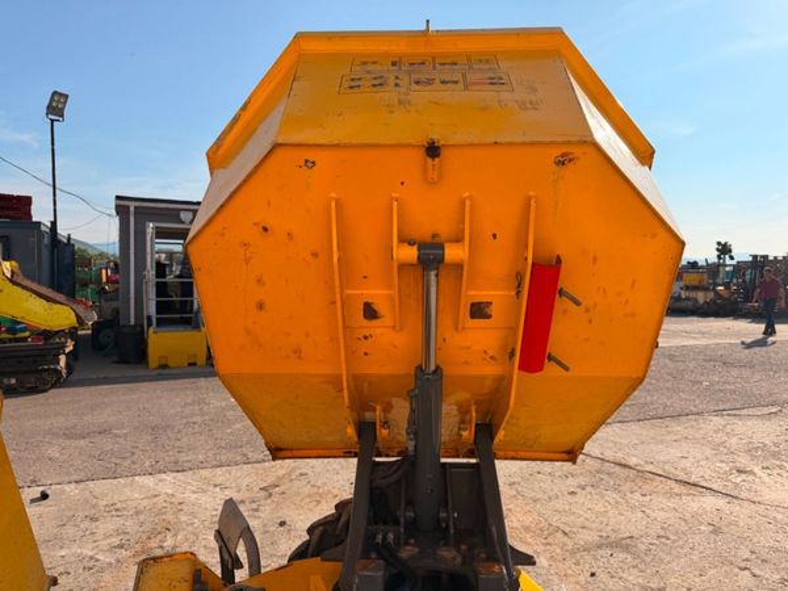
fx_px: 546
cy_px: 296
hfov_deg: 71.6
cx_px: 394
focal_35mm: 24
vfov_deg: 56.8
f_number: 1.78
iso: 125
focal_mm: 6.76
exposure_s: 1/6711
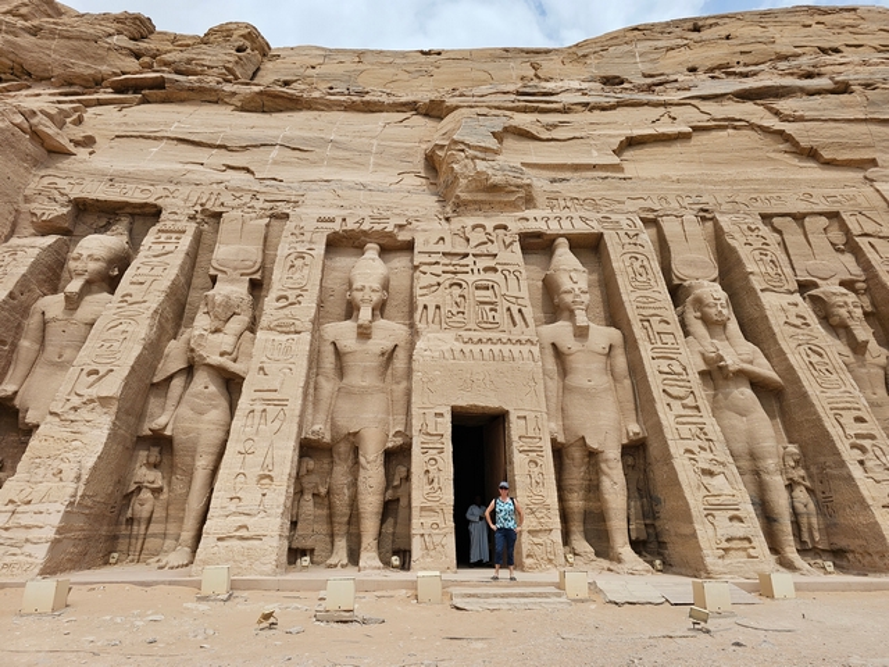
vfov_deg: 58.9
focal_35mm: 23
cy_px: 334
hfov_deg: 73.9
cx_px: 444
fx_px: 591
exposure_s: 1/1576
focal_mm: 6.3
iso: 10
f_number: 1.7
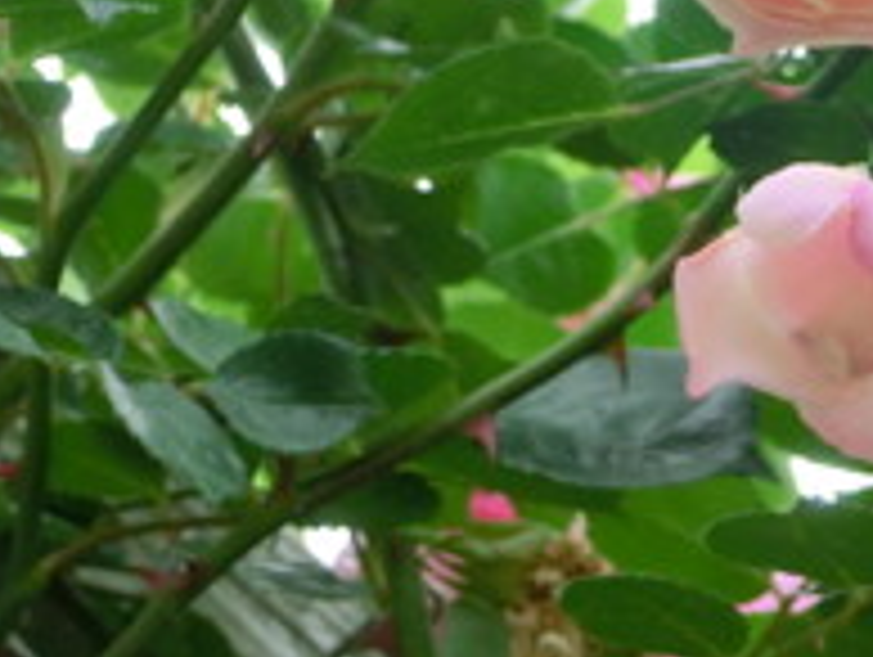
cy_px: 40
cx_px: 860
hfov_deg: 4.8
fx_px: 10302
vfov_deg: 3.6
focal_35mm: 408
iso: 160
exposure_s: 1/100
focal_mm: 35.05
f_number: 5.8
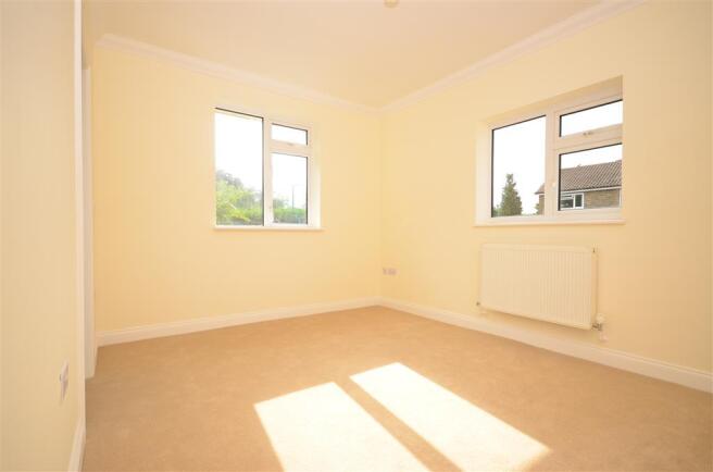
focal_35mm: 17
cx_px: 356
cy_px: 236
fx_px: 341
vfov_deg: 69.4
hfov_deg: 92.6
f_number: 5.6
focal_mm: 11.5
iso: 200
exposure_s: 1/125
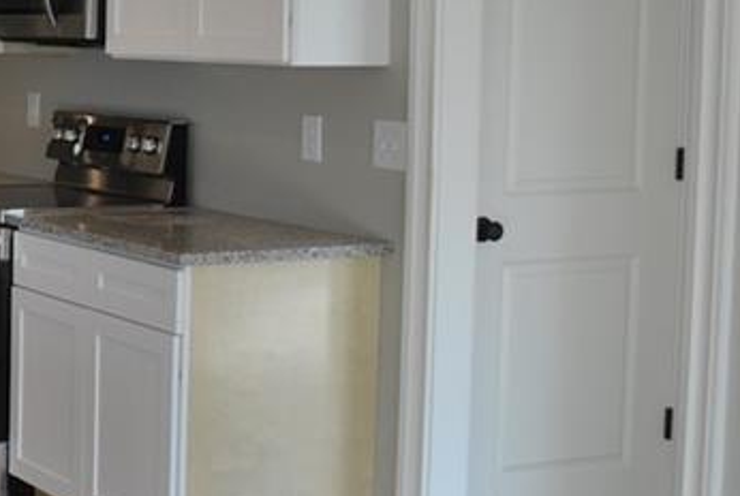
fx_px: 1647
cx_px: -216
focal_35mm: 80
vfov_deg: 17.1
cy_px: 146
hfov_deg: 22.7
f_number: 4.5
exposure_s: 1/80
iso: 200
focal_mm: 18
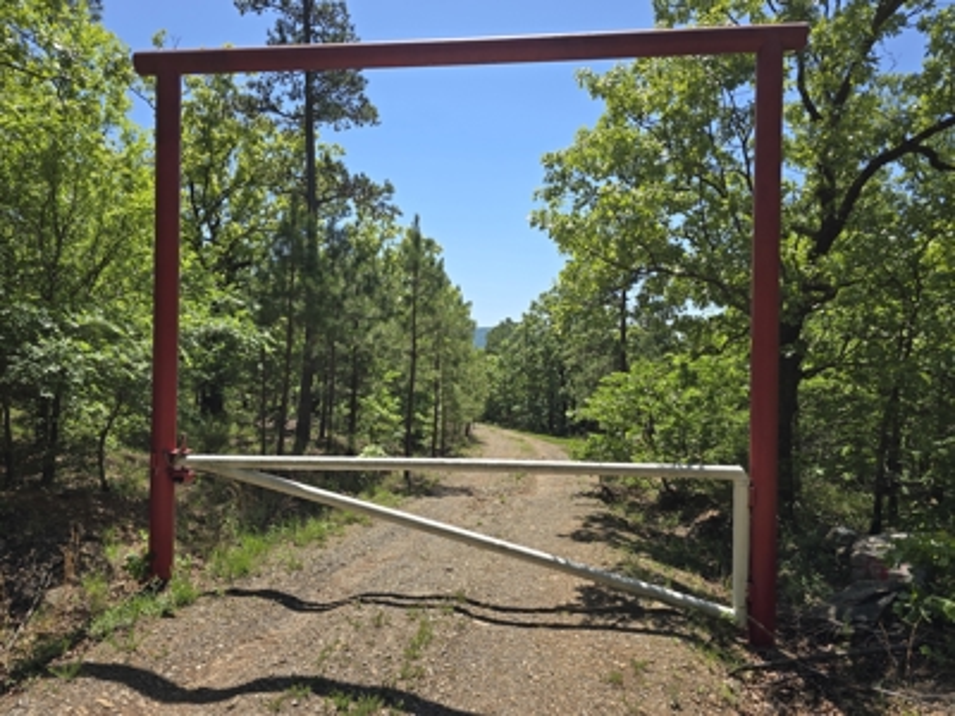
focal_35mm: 23
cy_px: 358
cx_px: 478
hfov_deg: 73.9
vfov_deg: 58.9
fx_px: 635
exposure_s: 1/626
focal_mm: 6.3
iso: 12
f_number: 1.7
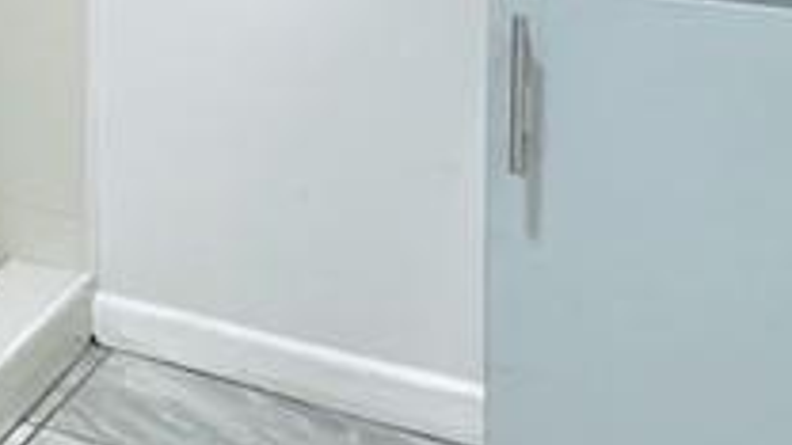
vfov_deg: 14.2
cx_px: -453
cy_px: -369
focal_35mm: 75
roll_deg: -1.0
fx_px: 1575
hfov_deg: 22.3
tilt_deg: -1.1
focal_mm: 2.22
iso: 320
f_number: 2.2
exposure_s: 1/60
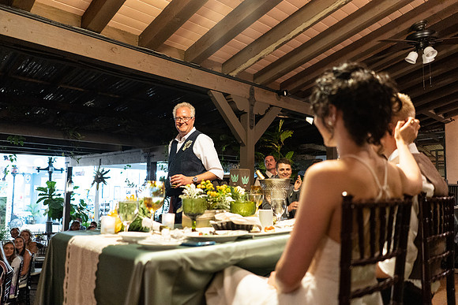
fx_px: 356
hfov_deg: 65.5
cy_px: 152
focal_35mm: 28
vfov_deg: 46.4
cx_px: 229
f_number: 2.2
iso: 2500
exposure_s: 1/160
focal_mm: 28
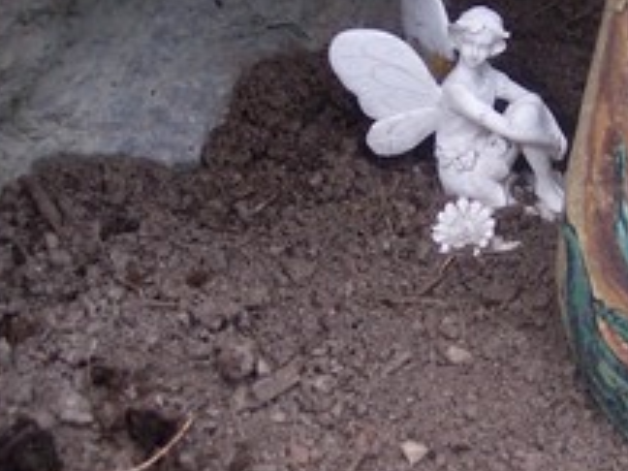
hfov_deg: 20.1
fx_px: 1723
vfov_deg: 15.3
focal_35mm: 95
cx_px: 602
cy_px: 20
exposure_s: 1/700
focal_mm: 8
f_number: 2.8
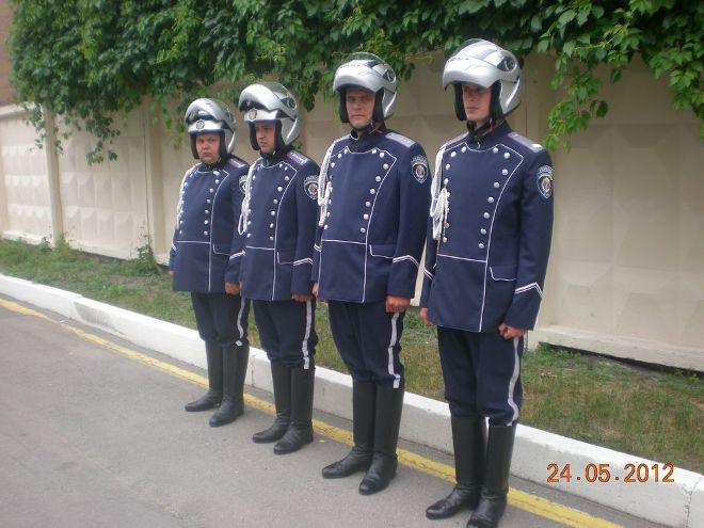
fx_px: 773
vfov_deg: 37.7
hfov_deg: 49.0
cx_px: 352
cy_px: 264
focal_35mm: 38
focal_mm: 6.3
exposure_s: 1/163
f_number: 3.1
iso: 50
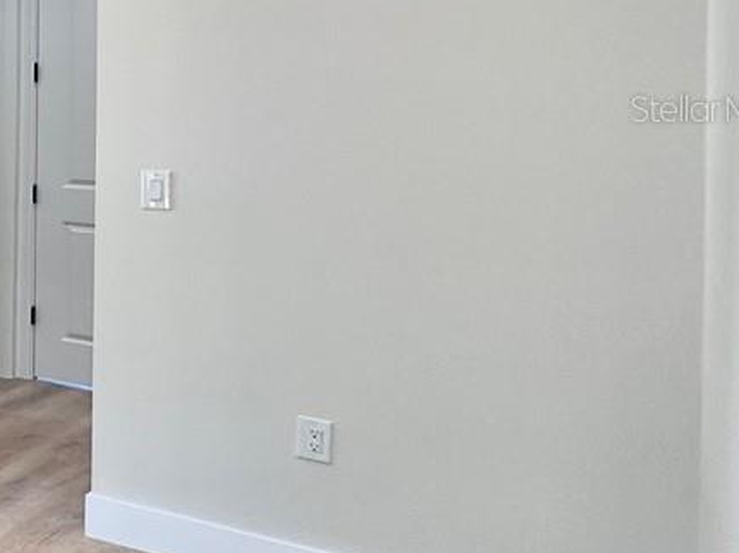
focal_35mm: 52
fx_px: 1110
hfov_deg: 22.3
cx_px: -580
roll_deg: -0.5
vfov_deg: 27.4
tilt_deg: -0.2
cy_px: 108
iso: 80
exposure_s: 1/120
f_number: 2.2
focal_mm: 2.22
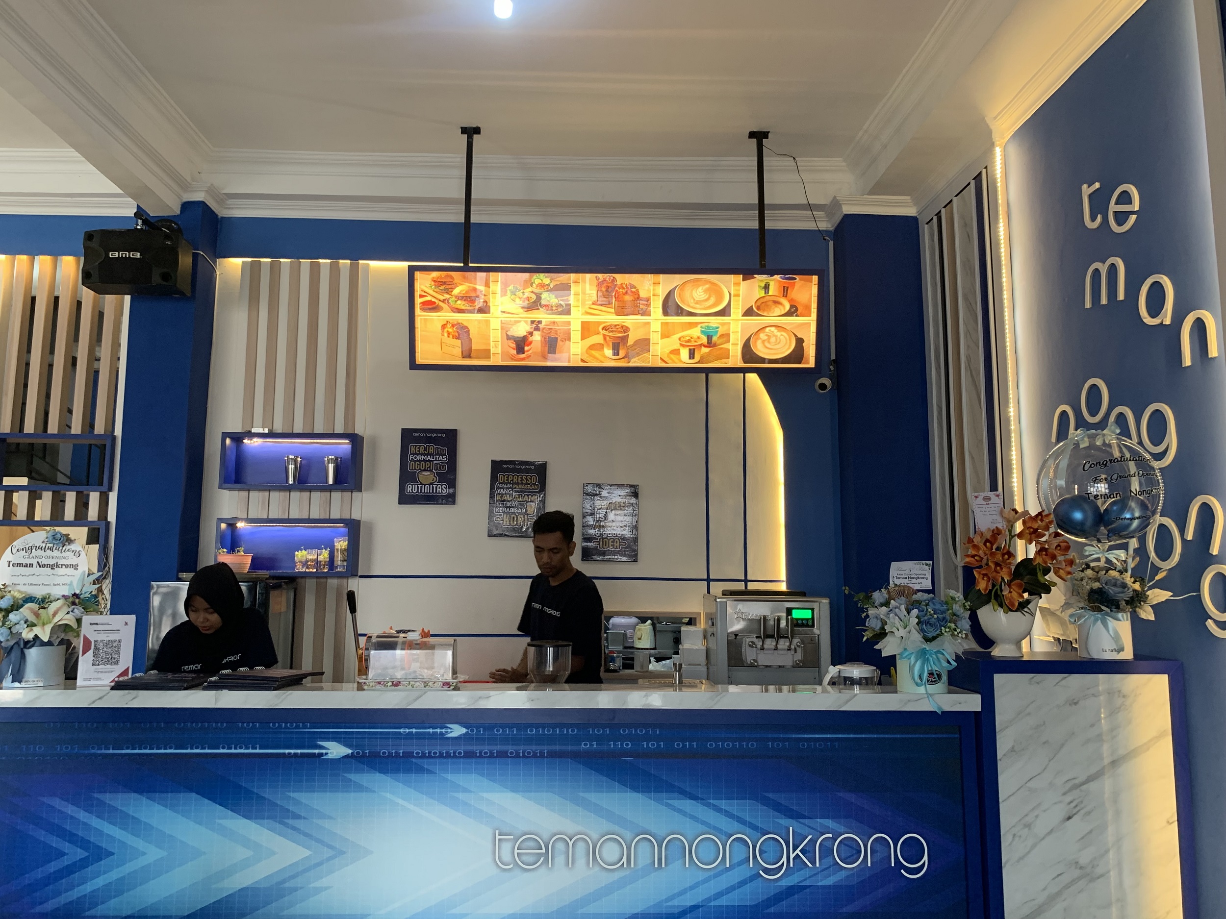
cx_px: 613
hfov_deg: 67.3
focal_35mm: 26
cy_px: 460
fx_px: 921
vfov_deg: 53.1
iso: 100
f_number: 1.8
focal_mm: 4.25
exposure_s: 1/50
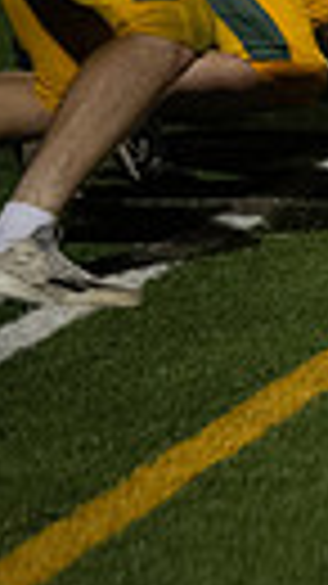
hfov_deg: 1.7
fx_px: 10822
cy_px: -137
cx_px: 1218
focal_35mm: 699
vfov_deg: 3.1
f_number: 2.8
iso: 3200
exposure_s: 1/1250
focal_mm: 150
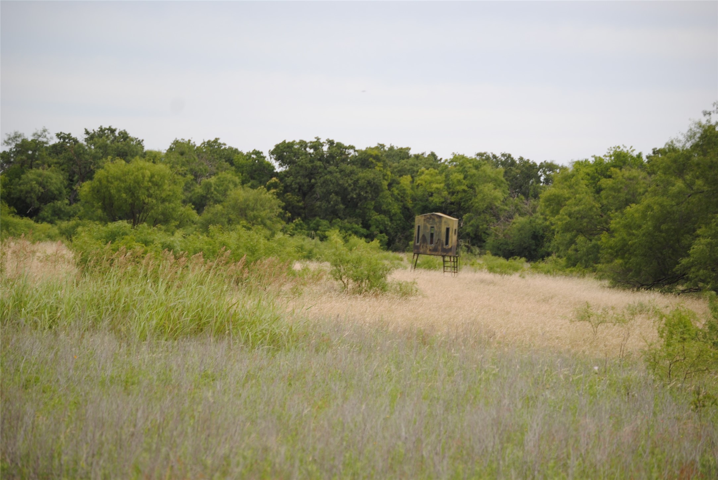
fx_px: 2546
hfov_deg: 16.1
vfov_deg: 10.8
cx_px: 359
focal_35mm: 128
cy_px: 240
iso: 100
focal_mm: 85
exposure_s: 1/500
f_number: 5.6
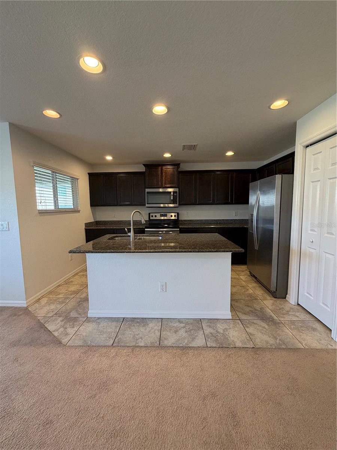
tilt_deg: -5.5
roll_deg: +0.3
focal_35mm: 14
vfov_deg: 102.1
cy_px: 225
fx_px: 182
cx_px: 168
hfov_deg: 85.7
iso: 160
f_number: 2.2
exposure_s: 1/60
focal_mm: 2.22
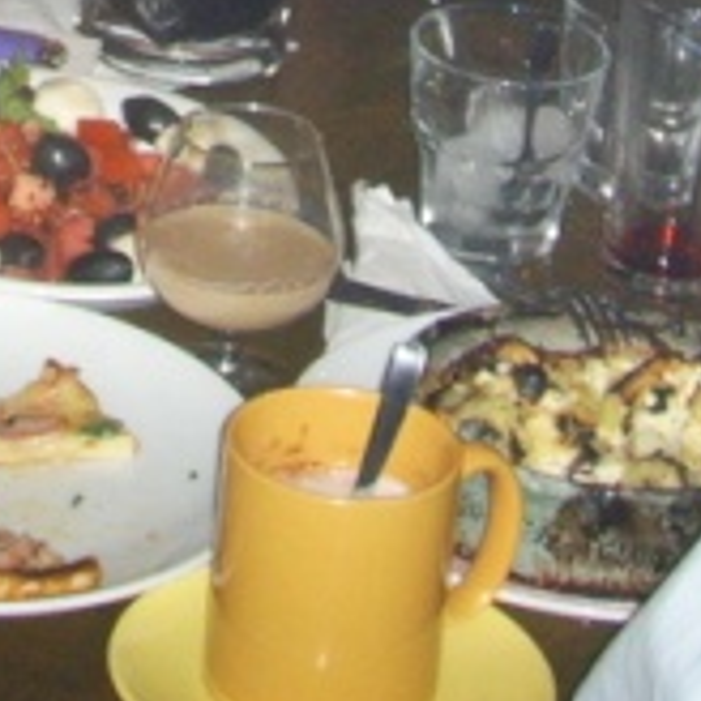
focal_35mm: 168
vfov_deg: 9.9
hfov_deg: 10.2
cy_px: -526
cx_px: -128
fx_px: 3849
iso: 159
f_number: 3.5
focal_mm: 6.6
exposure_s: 1/45
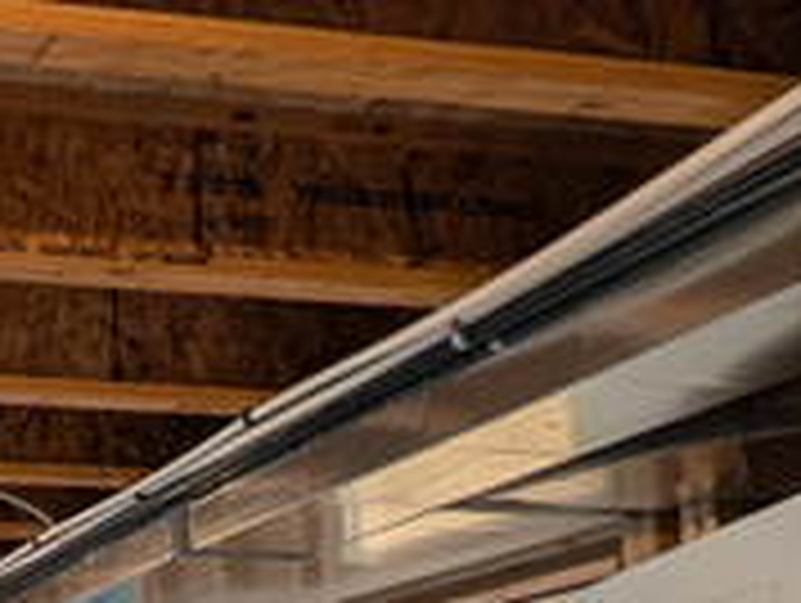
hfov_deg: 30.1
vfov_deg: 27.7
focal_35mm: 43
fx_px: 996
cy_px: 792
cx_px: -338
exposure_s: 1/60
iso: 75
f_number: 1.7
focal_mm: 2.02
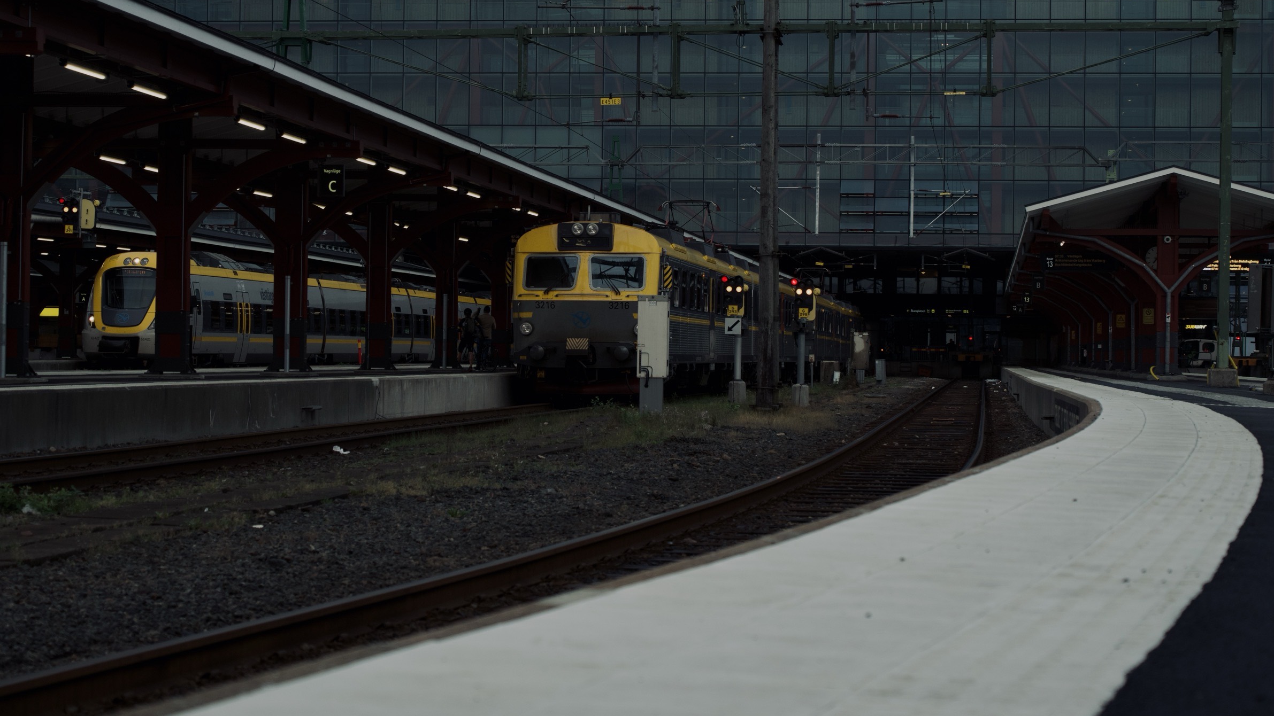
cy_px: 294
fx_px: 2567
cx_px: 633
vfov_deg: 15.9
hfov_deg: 27.9
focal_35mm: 76
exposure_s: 1/400
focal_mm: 48
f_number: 4
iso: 200
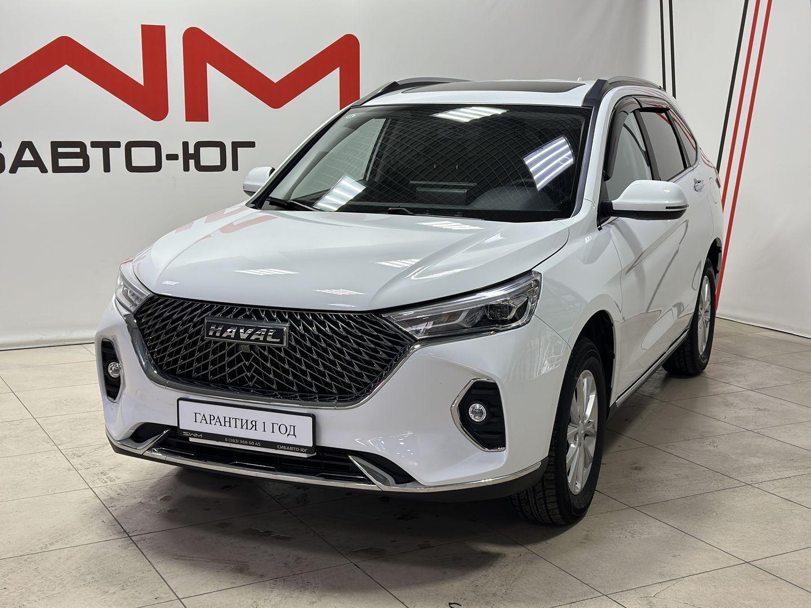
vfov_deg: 30.3
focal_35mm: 48
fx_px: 1125
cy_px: 304
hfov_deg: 39.7
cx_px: 406
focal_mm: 6.86
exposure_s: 1/100
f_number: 1.78
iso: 64
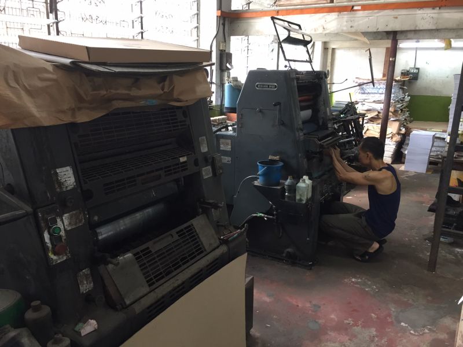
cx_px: 232
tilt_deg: -14.5
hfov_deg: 61.7
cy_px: 174
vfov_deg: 48.2
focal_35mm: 29
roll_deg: -1.6
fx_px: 388
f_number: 2.2
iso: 64
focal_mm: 4.15
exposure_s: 1/33
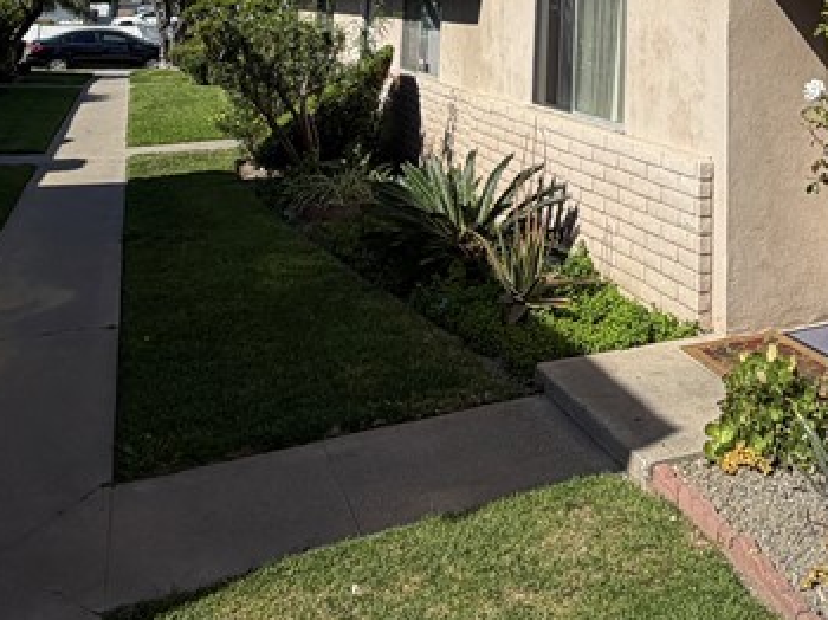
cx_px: 667
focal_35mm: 41
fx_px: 980
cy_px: -170
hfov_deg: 43.6
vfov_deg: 29.0
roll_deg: -0.5
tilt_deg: +10.3
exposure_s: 1/1339
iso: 20
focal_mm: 2.22
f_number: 2.2
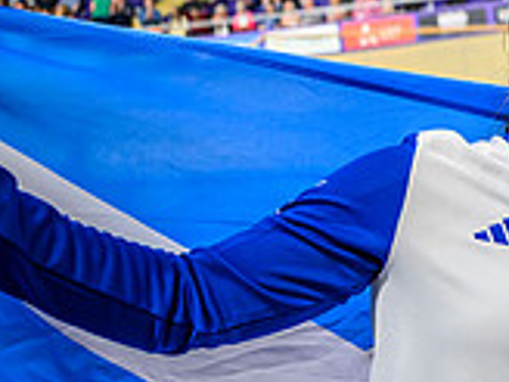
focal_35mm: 92
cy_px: 210
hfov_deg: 17.5
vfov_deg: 16.1
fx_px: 1353
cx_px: 897
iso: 1250
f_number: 2.8
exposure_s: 1/640
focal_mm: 27
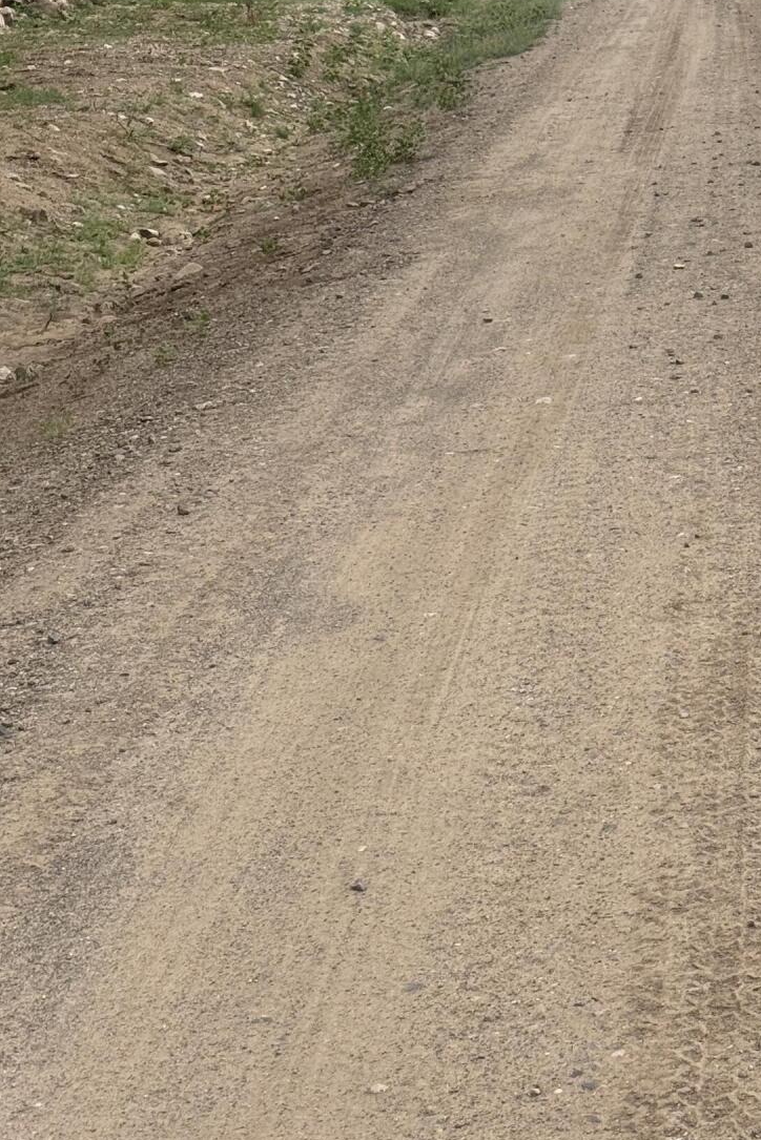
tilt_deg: -3.8
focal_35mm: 92
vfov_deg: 21.7
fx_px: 2915
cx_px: 770
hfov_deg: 14.6
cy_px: 128
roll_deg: +1.9
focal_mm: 6.76
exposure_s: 1/3534
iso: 64
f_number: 1.78
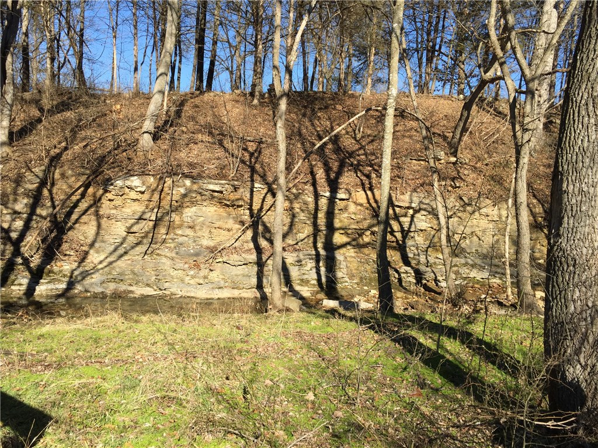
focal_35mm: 29
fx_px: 501
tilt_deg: -2.3
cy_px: 224
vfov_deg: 48.2
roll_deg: -3.8
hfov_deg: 61.7
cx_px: 299
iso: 32
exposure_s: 1/1163
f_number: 2.2
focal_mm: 4.15
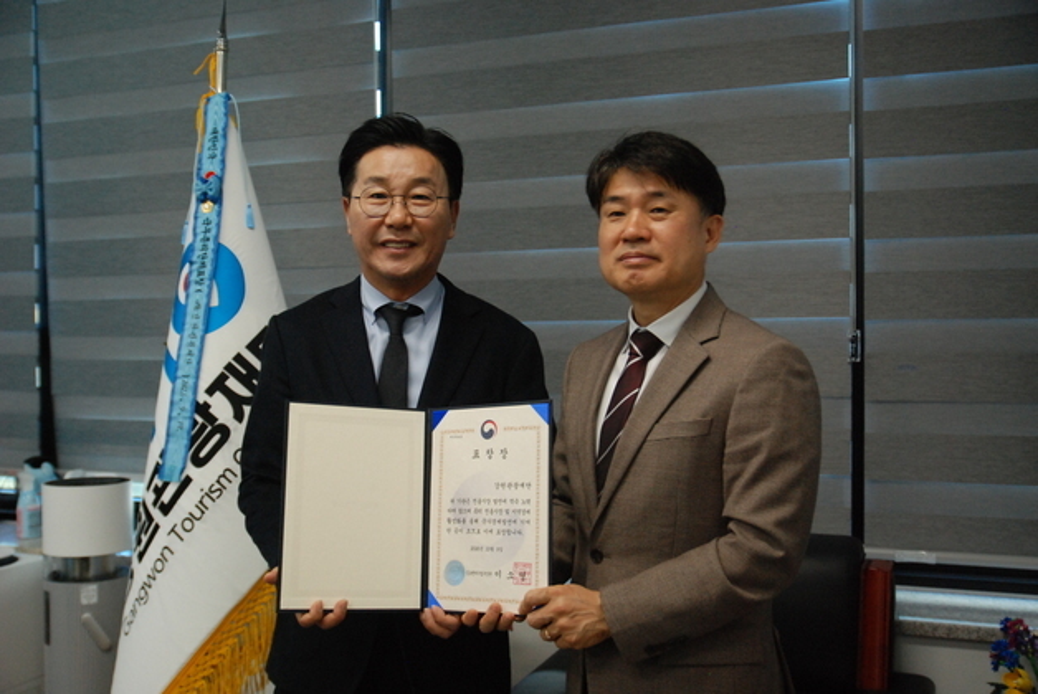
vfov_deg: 35.6
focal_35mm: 38
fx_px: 1082
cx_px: 519
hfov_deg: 51.2
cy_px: 347
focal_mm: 25
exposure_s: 1/250
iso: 1000
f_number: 2.8
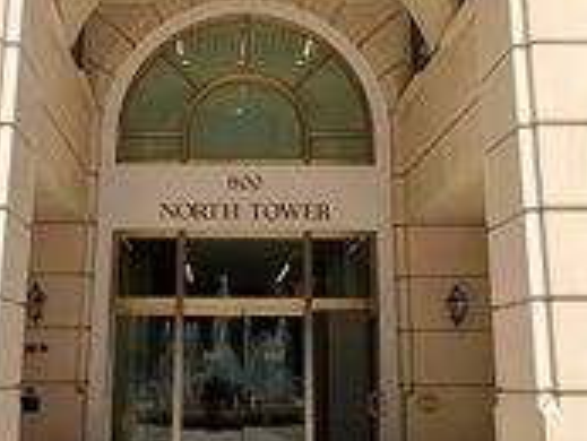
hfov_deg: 39.6
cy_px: 24
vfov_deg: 28.8
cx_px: 292
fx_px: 815
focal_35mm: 48
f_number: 1.8
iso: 32
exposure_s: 1/2660
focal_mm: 1.57
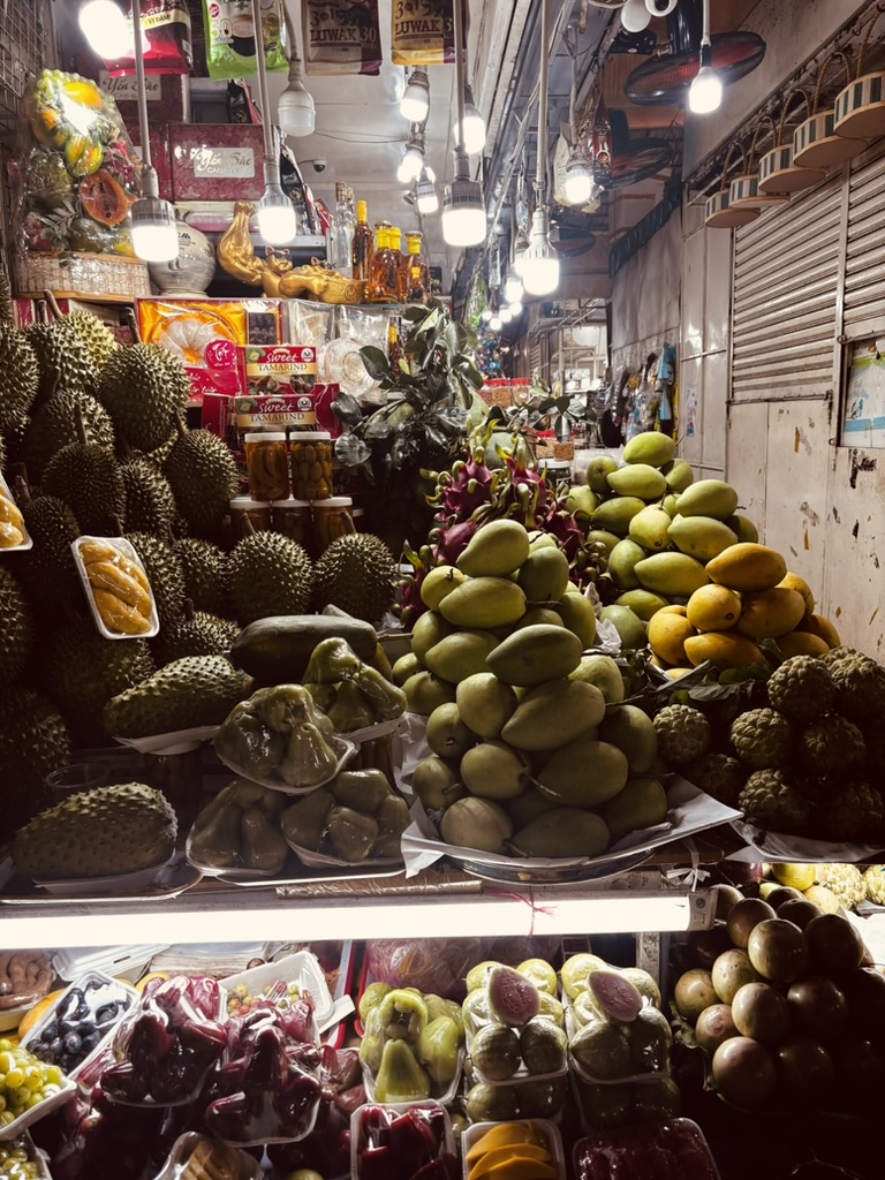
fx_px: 886
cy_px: 590
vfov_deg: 67.3
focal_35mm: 26
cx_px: 442
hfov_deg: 53.1
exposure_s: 1/112
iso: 40
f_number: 1.6
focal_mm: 5.96
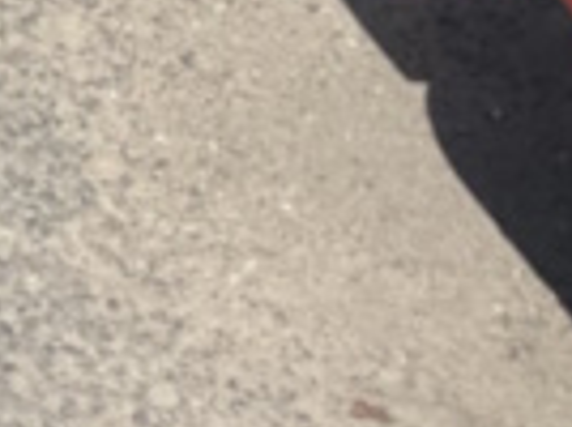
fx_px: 2887
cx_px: -1310
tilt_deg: -21.8
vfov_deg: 7.5
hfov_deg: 8.7
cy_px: -809
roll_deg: +0.7
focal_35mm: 175
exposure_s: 1/4831
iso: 32
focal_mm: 4.2
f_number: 1.6
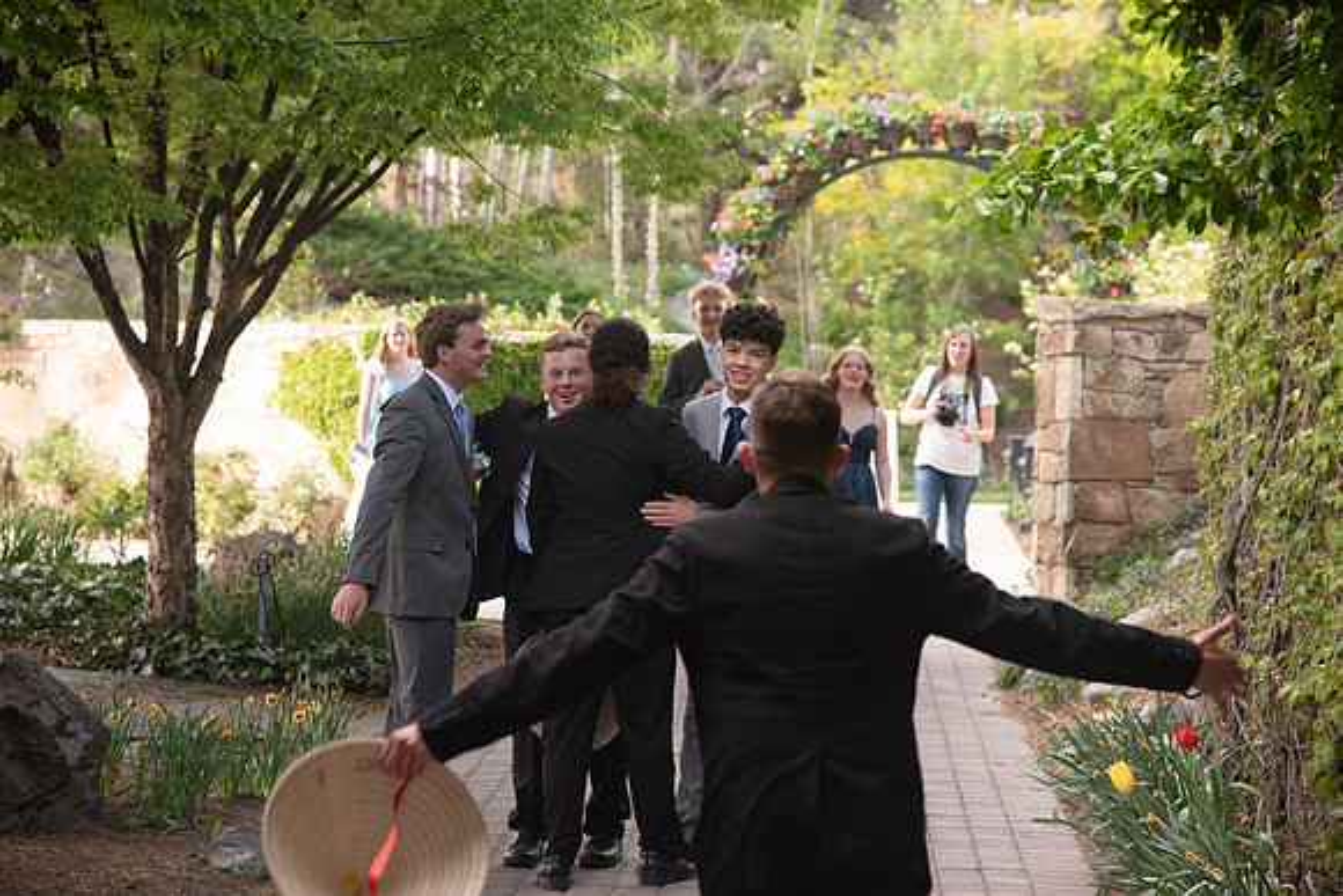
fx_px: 4179
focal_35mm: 112
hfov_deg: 18.3
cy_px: 448
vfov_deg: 12.2
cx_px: 672
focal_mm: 112
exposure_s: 1/125
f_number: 5
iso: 400
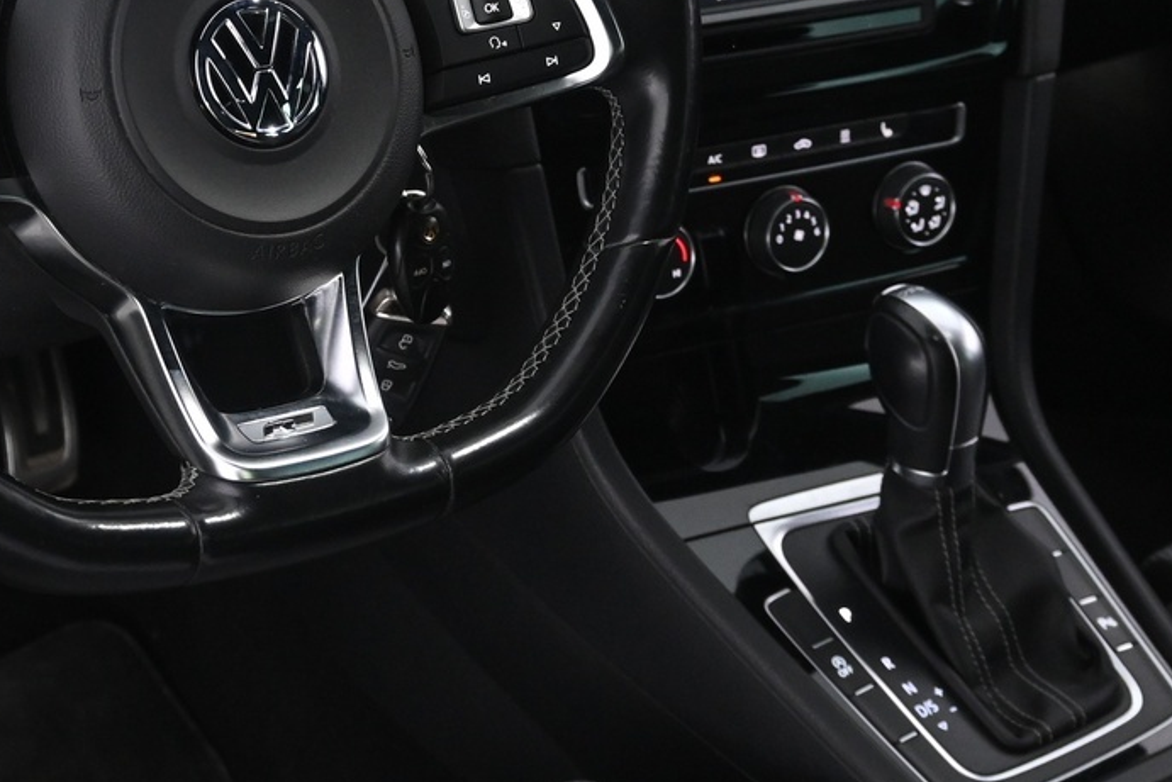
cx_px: 371
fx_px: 2461
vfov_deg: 17.9
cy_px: 188
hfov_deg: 26.6
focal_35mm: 76
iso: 1600
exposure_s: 1/30
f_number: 4
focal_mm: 21.5
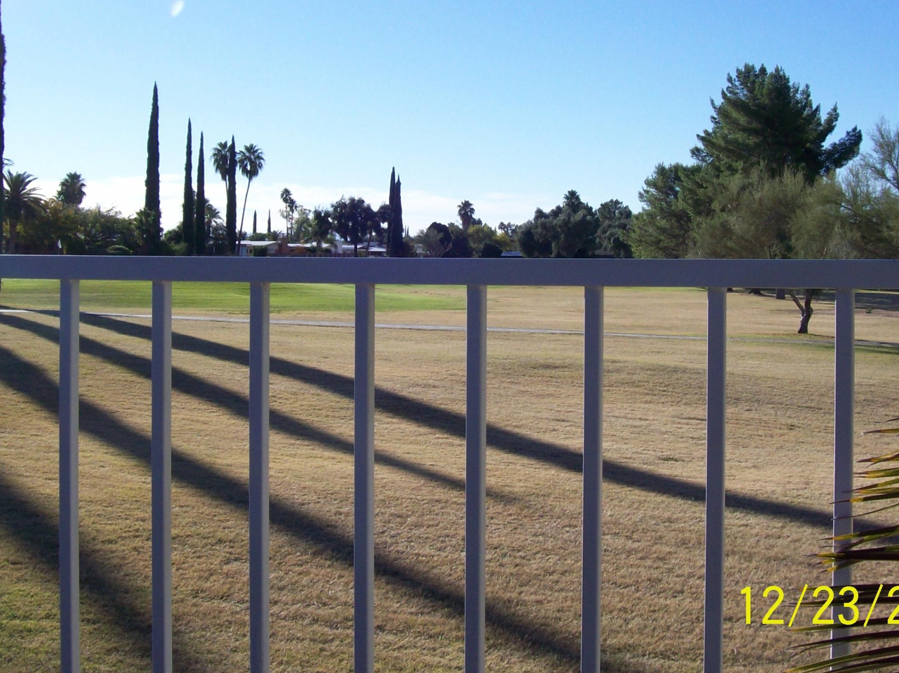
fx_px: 1324
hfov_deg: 37.5
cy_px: 222
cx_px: 440
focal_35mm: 51
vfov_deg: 28.3
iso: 80
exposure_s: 1/518
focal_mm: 6
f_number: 4.8
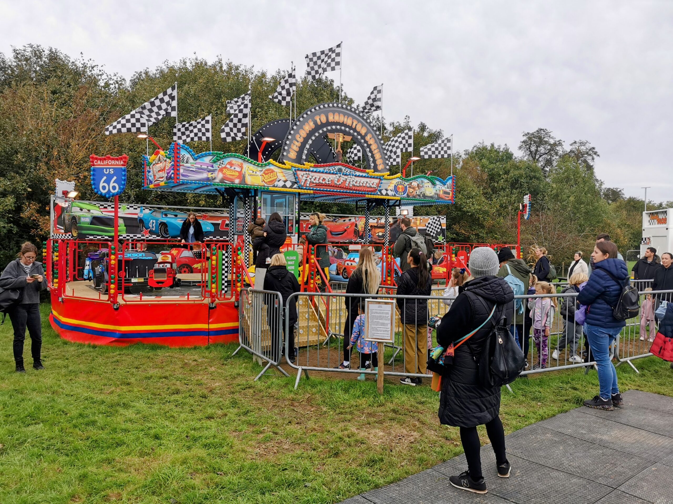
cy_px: 252
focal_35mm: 27
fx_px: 525
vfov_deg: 51.4
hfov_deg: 65.3
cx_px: 336
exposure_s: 1/1312
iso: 50
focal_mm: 5.56
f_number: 1.6
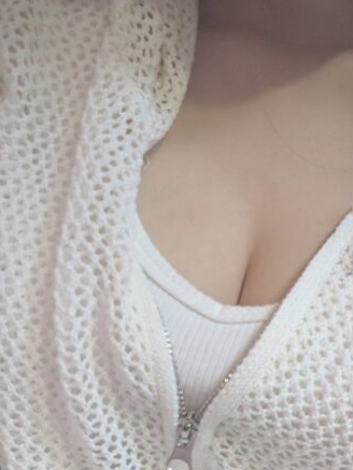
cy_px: 428
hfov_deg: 35.0
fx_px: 557
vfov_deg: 41.9
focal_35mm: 41
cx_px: 212
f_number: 2.2
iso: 620
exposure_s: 1/60
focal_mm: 2.74
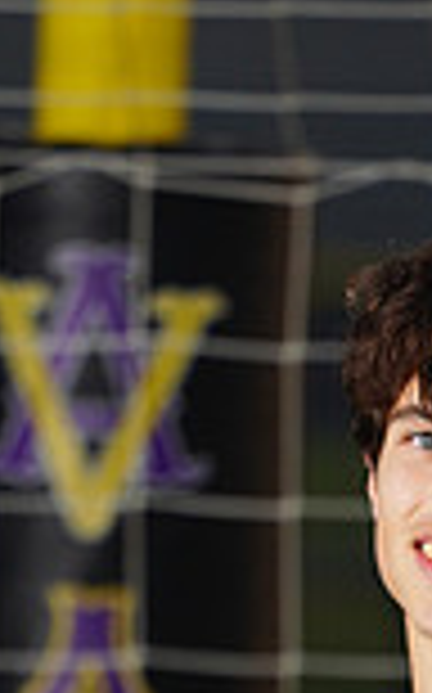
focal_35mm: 1353
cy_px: 1256
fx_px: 25535
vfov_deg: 1.6
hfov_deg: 1.0
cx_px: 457
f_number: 7.1
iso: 200
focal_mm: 352
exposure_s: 1/200
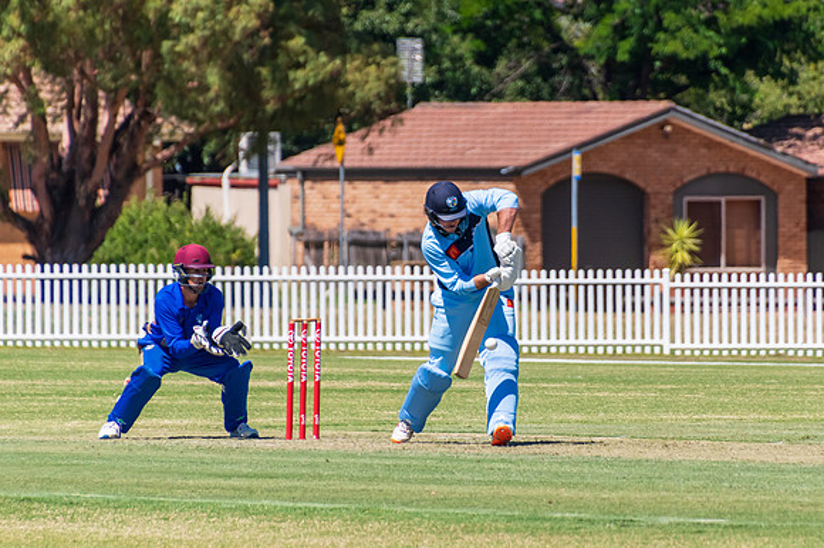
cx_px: 485
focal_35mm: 706
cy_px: 225
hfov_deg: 2.9
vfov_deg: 1.9
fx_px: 16157
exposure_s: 1/3200
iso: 400
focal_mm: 400
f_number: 6.3
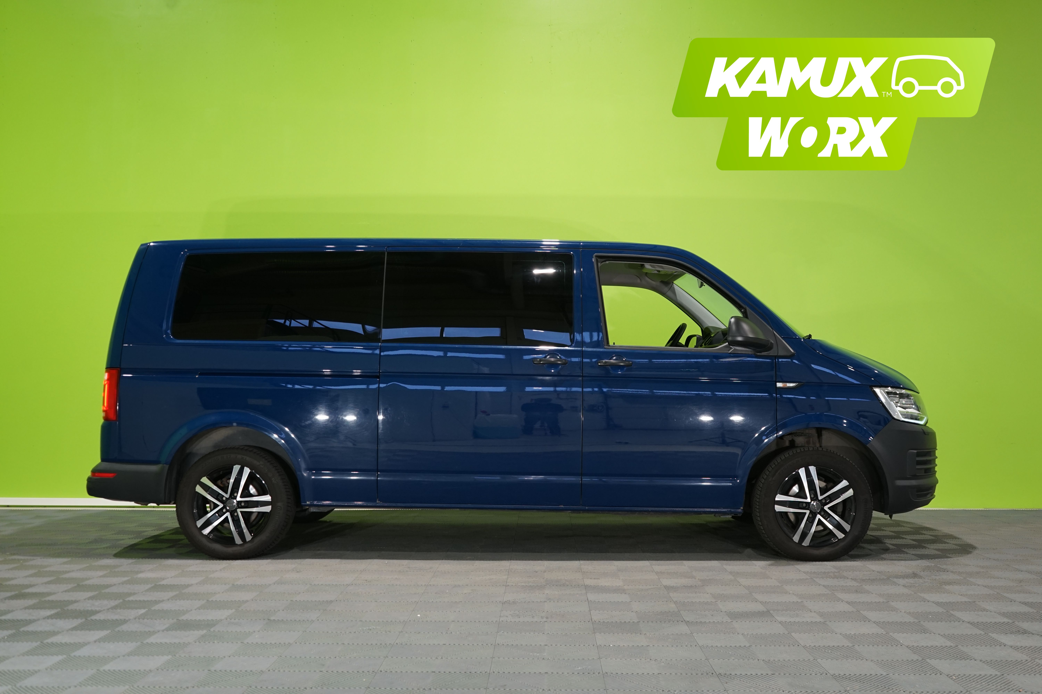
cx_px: 521
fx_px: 1013
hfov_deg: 54.4
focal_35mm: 35
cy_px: 347
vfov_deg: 37.9
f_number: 5.6
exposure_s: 1/30
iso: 800
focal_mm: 35
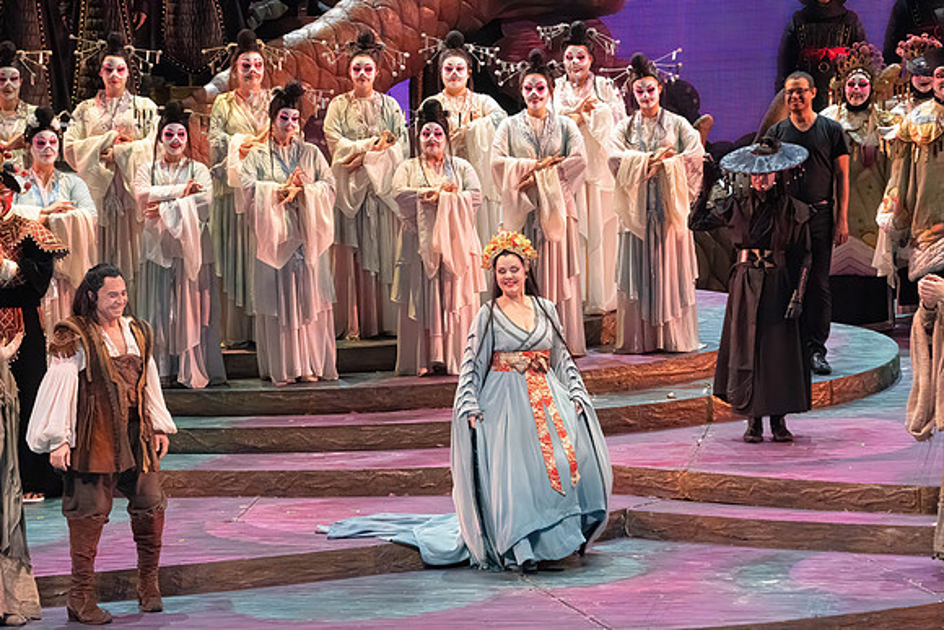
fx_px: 5245
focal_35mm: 200
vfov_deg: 6.9
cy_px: 315
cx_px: 472
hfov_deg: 10.3
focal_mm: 200
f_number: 10
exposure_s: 1/1000
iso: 20000
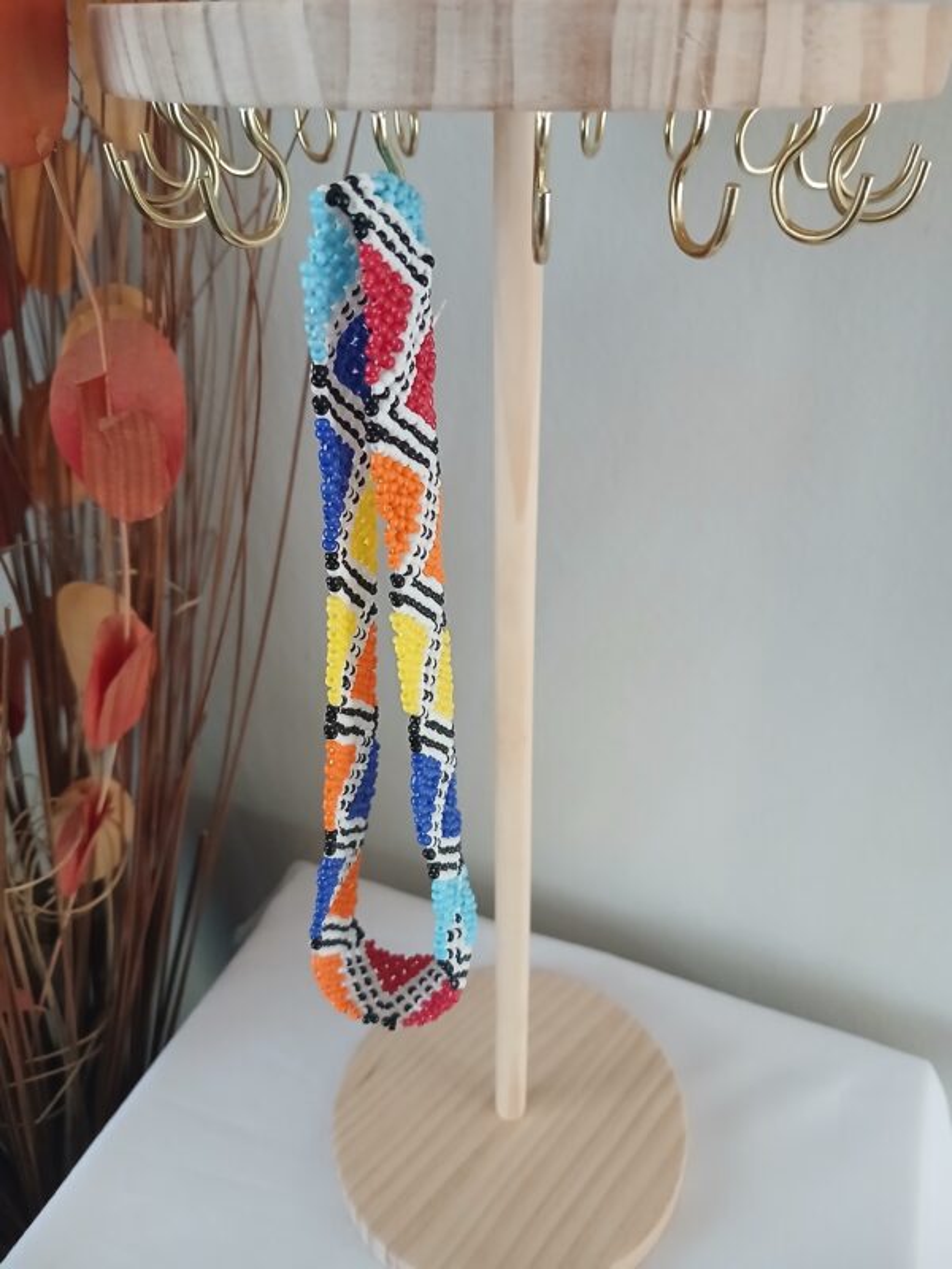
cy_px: 634
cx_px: 476
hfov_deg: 51.4
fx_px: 990
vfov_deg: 65.3
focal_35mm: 27
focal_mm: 3.98
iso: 500
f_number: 1.8
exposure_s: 1/25
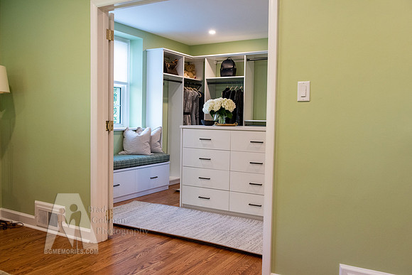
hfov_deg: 58.7
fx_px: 366
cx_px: 206
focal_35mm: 32
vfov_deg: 41.1
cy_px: 138
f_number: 5.6
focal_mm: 32
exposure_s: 1/100
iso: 1600
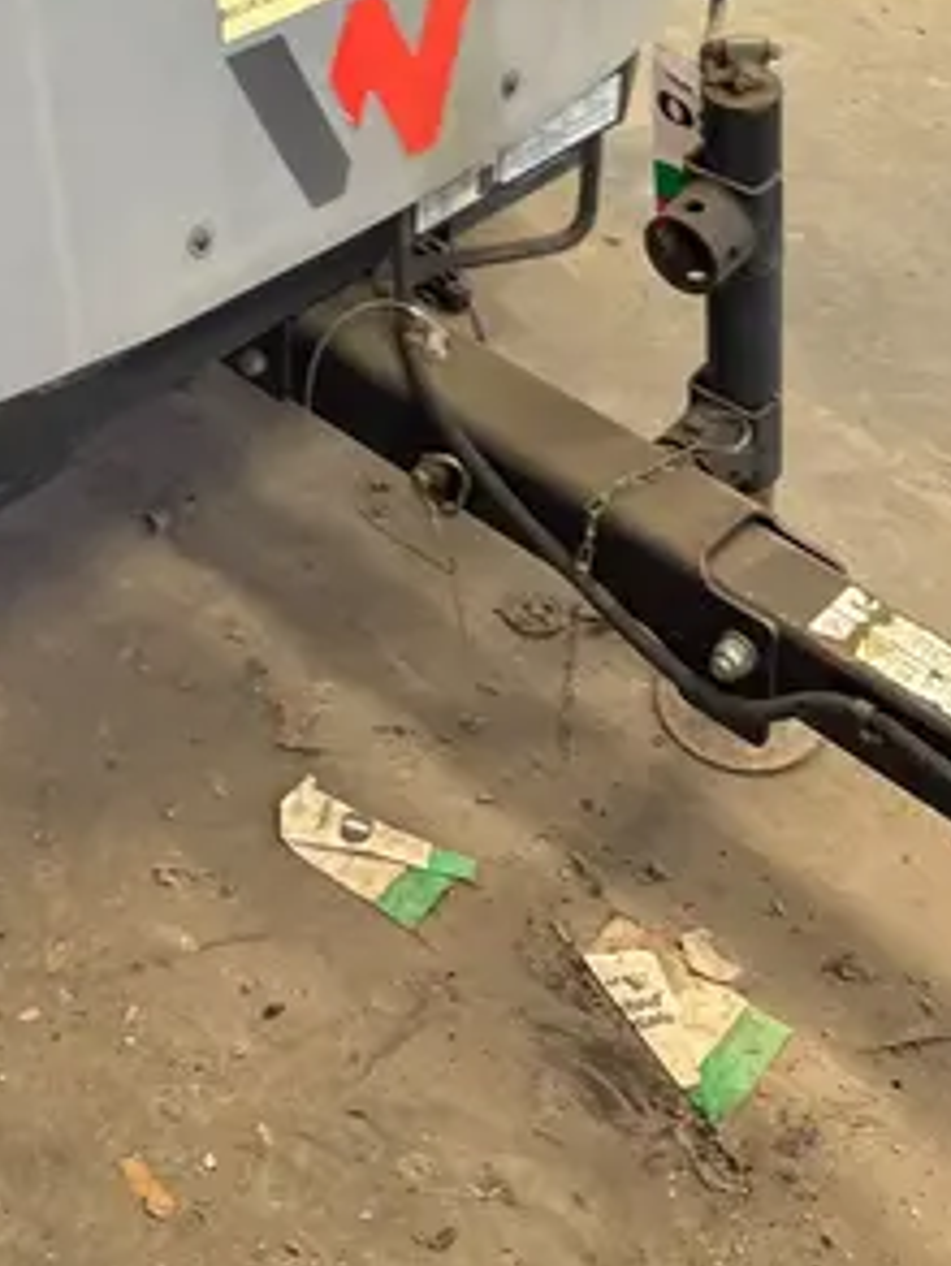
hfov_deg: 22.5
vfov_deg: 26.4
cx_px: 298
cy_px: -261
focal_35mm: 65
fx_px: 2379
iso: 160
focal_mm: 5.96
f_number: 1.6
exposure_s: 1/60
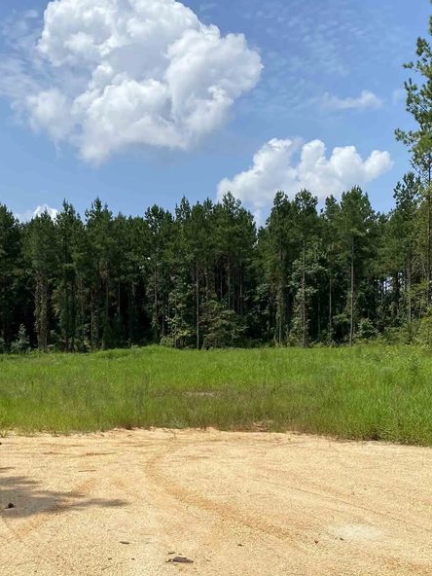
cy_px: 353
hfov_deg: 31.8
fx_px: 749
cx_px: 133
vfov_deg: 41.8
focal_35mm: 45
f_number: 1.8
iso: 32
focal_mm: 4.25
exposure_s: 1/4608
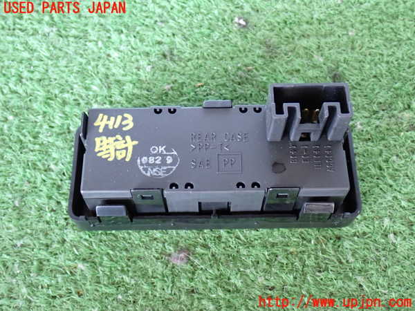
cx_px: 208
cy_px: 156
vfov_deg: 30.9
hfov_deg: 40.4
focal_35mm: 47
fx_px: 563
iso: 800
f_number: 3.1
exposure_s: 1/30
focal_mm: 8.4
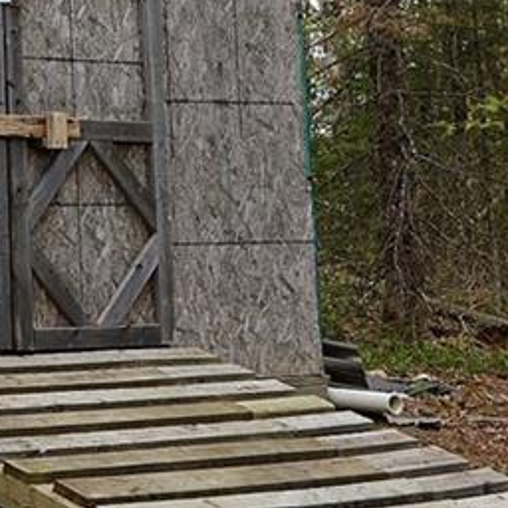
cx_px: -204
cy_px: 34
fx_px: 2540
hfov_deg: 11.1
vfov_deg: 11.3
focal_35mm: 153
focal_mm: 30
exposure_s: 1/160
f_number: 6.3
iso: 100
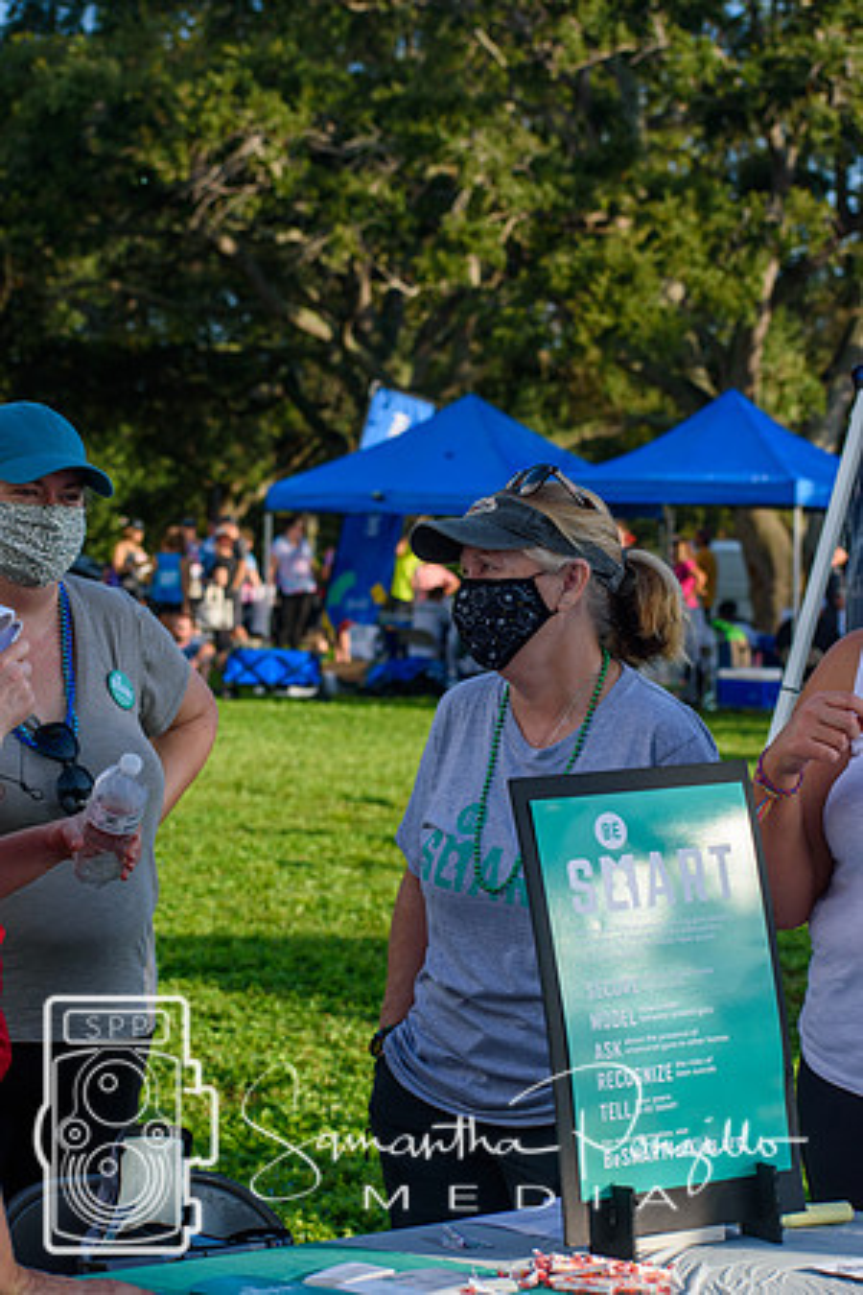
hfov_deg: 13.0
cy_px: 648
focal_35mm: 105
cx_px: 432
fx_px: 3775
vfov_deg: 19.5
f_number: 6.3
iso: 200
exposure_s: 1/640
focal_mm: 70
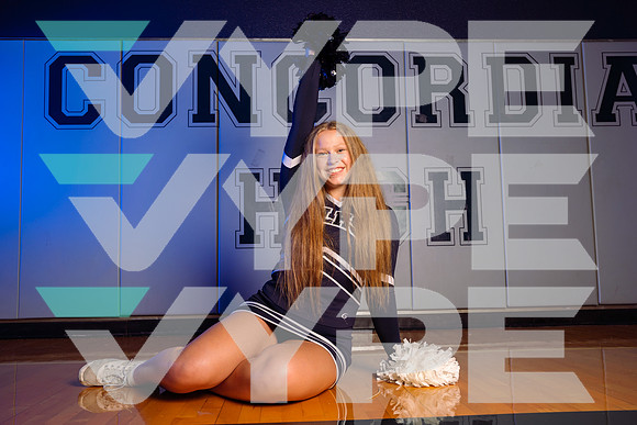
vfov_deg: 40.0
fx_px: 584
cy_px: 212
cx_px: 318
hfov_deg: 57.2
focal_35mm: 33
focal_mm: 33
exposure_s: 1/250
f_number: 5.6
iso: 100
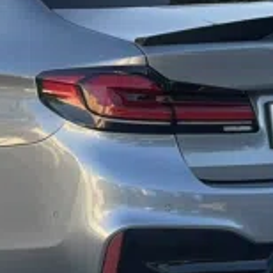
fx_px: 2097
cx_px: 57
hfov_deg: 7.4
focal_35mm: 235
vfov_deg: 7.4
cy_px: -9
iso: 20
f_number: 2.2
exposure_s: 1/135
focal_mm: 7.5
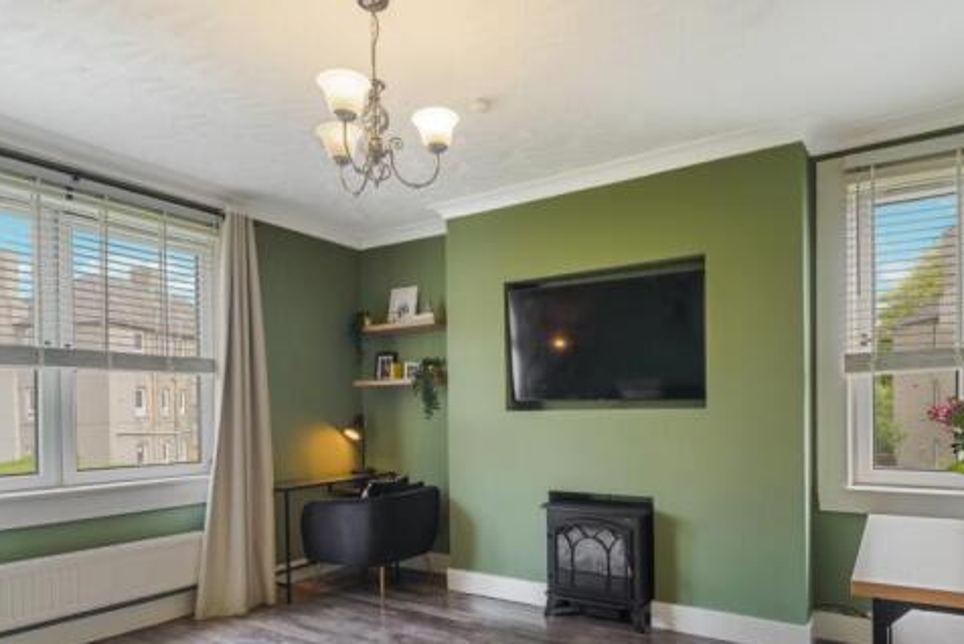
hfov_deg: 78.5
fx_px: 589
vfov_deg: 56.5
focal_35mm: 22
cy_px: 410
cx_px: 513
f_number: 8
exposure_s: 1/25
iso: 640
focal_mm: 16
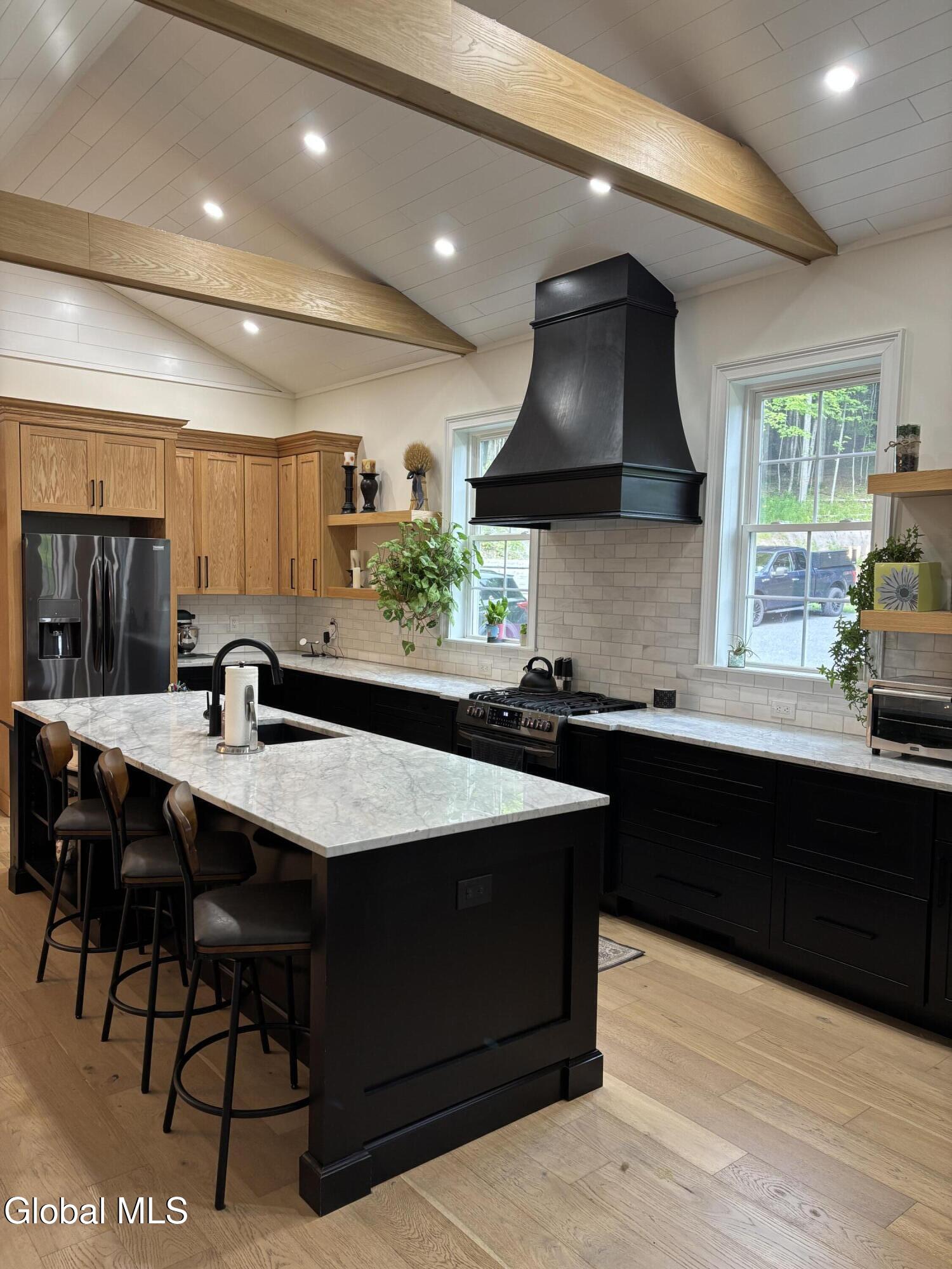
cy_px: 634
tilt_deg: -4.9
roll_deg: -1.3
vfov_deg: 67.3
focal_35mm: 26
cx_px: 476
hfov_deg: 53.1
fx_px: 953
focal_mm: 5.96
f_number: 1.6
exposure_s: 1/60
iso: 125
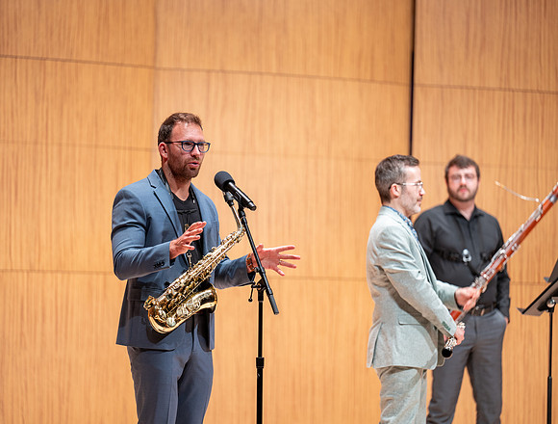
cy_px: 212
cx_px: 251
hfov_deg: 11.3
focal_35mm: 174
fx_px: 2821
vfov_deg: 8.6
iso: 500
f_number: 2.8
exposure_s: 1/50
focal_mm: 160
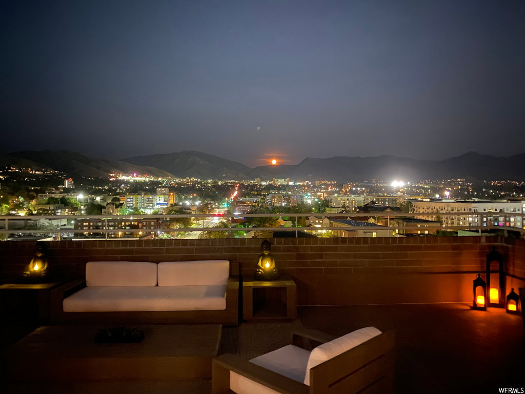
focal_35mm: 26
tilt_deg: -0.2
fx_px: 394
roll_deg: +0.1
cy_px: 197
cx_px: 262
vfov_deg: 53.1
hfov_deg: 67.3
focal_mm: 4.25
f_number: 1.8
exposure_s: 1/2
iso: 800
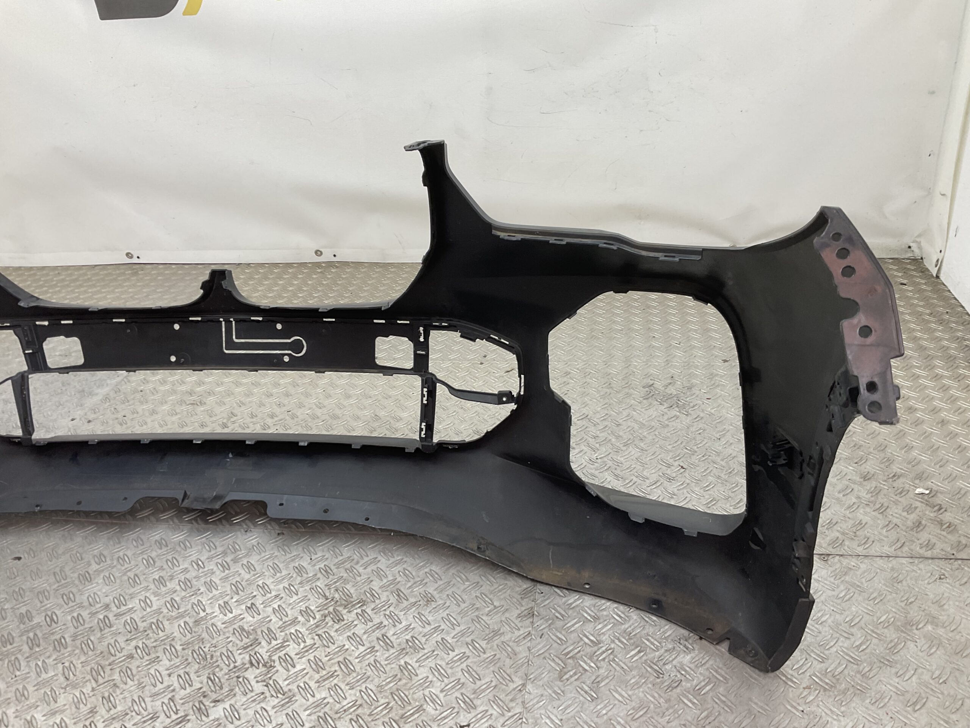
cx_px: 485
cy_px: 364
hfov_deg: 61.7
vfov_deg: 48.2
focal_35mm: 29
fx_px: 813
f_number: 1.8
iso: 32
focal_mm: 3
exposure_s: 1/120
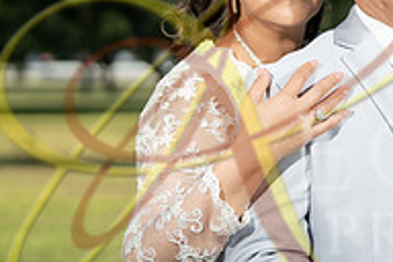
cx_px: 385
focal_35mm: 175
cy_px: 110
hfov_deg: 11.6
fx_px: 1910
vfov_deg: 7.8
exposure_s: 1/2500
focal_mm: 58
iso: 200
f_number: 2.2
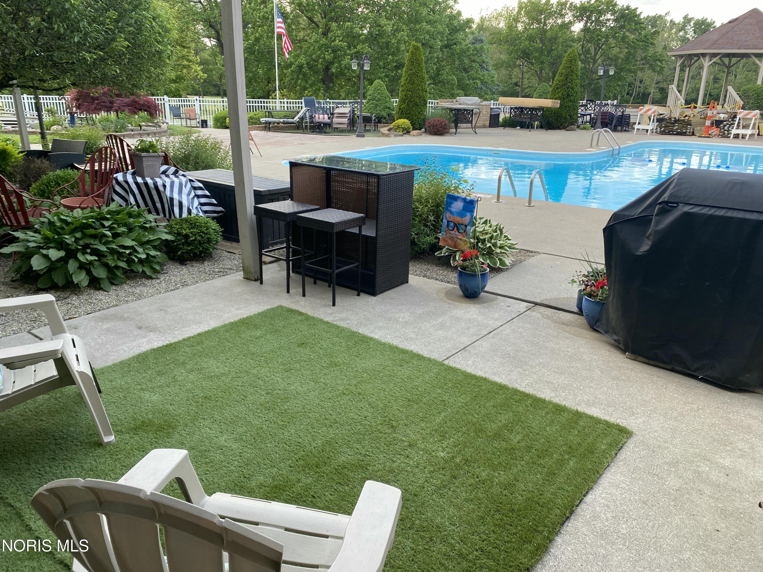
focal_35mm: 26
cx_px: 382
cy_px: 286
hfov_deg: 67.3
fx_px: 573
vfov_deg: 53.1
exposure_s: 1/121
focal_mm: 4.25
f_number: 1.8
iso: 50
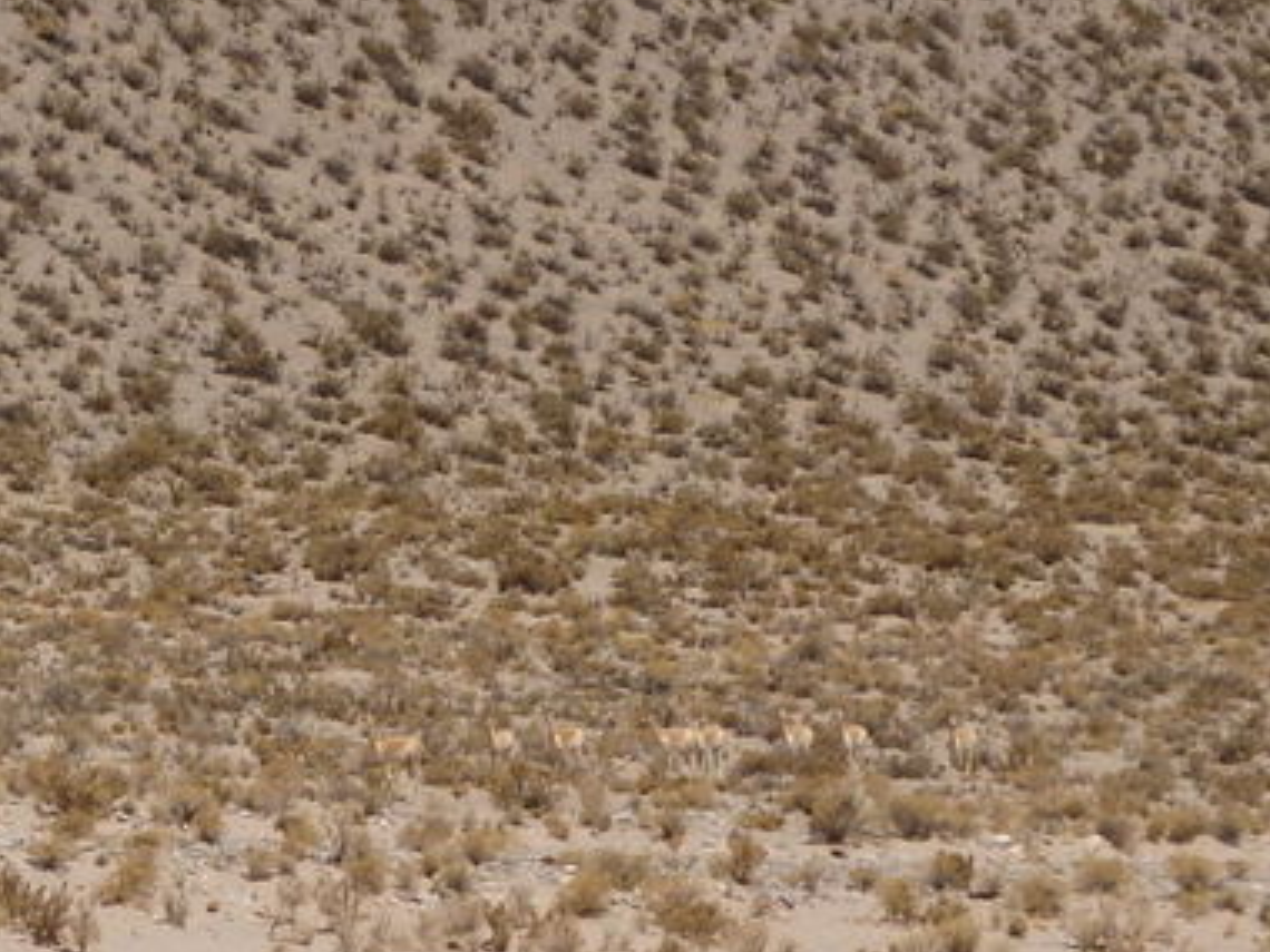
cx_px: 722
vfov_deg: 8.1
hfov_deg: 10.7
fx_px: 6751
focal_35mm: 184
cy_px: 357
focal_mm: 25
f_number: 5.9
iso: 125
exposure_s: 1/800
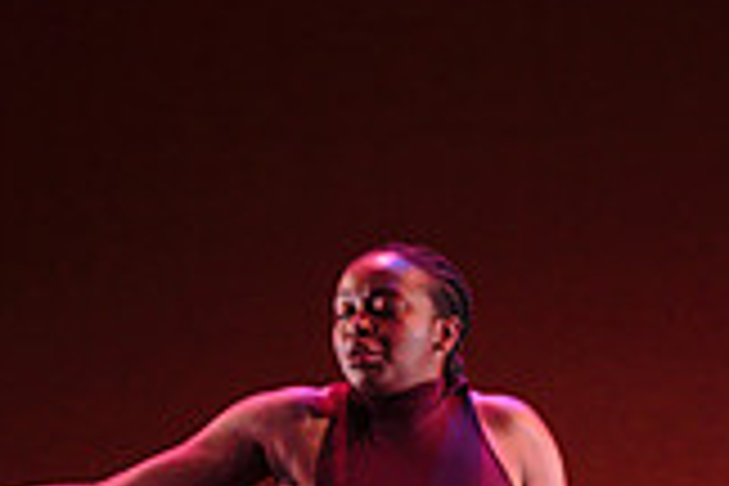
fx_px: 3361
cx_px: 958
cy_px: 942
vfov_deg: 7.9
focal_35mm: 166
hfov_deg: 12.0
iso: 2000
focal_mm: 40
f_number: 2.8
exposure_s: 1/250
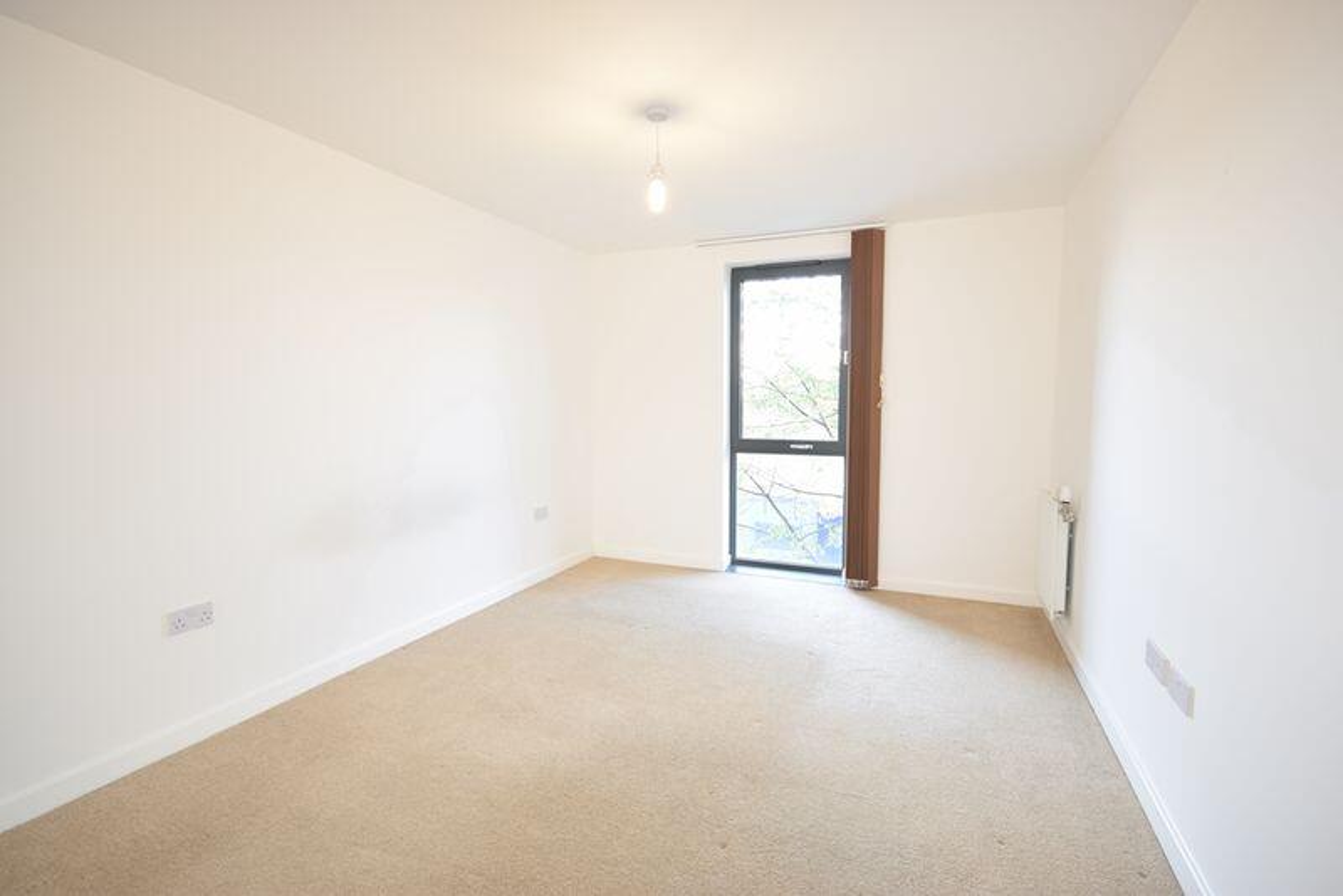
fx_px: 616
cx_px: 672
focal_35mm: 16
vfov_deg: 72.1
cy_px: 448
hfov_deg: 95.0
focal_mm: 11
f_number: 5.6
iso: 100
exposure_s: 1/3
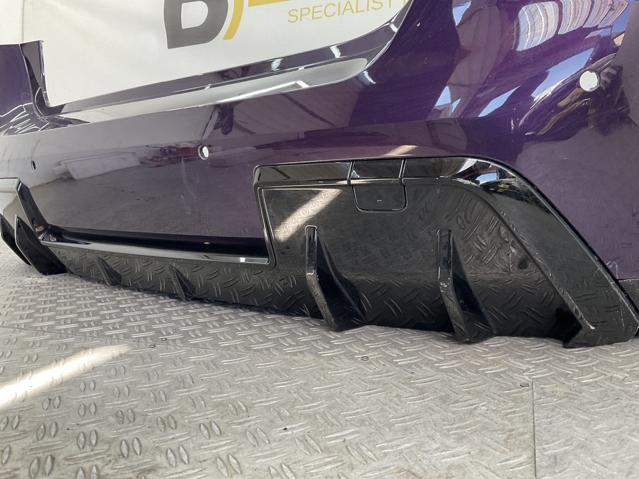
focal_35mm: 29
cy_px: 240
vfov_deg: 48.2
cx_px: 320
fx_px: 535
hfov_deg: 61.7
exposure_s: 1/100
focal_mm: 3
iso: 40
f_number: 1.8
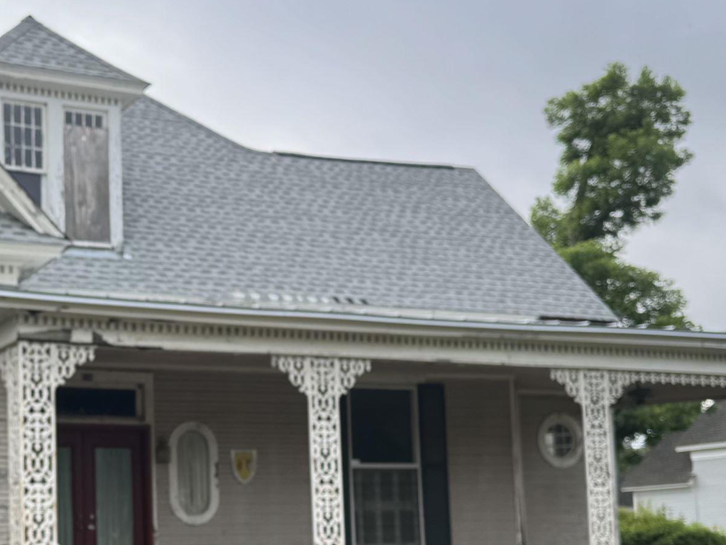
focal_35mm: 62
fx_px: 1300
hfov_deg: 30.1
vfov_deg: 23.3
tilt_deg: +5.8
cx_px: 104
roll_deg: +1.9
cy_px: 445
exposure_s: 1/562
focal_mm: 6.76
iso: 80
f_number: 1.78
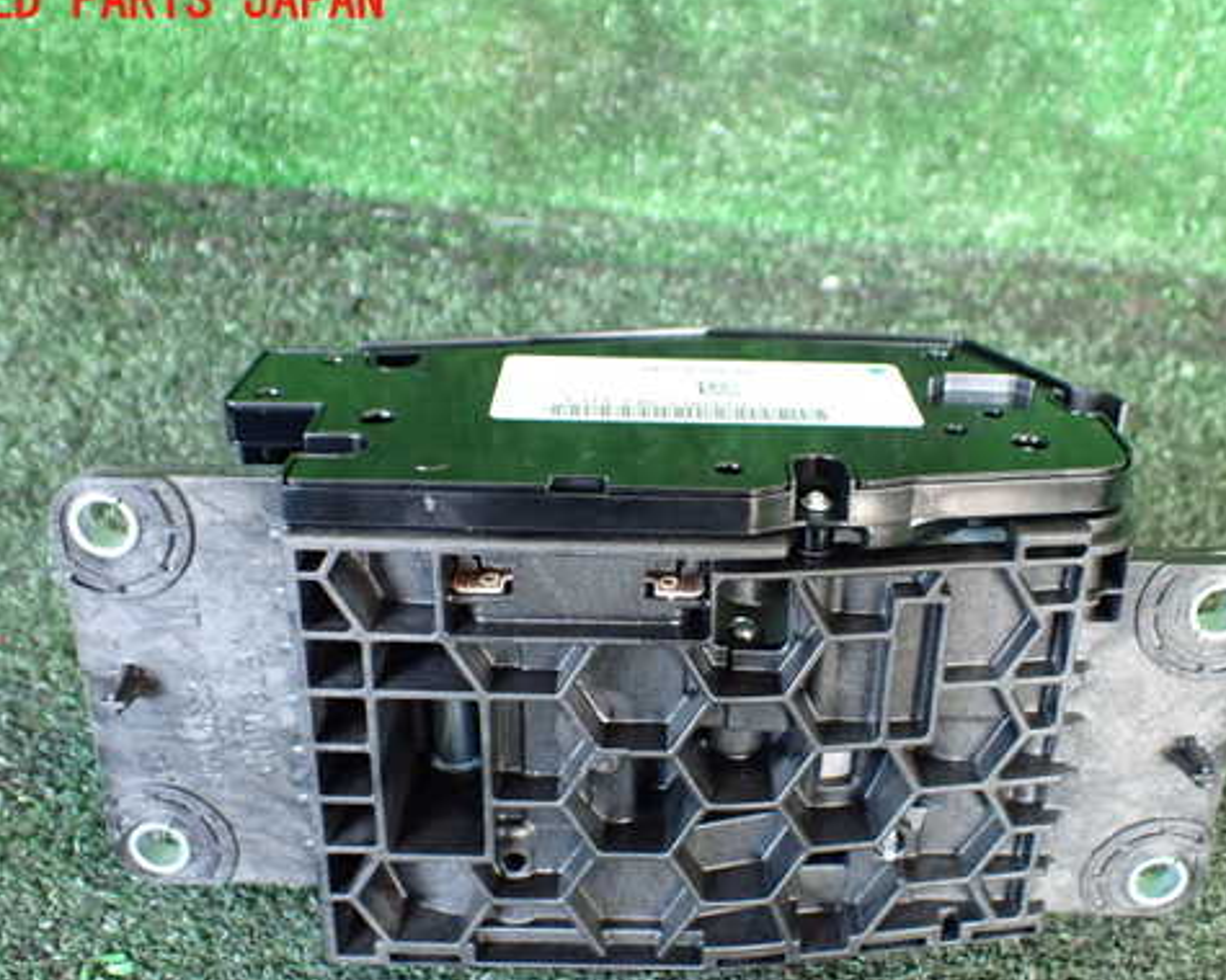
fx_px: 1343
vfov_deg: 40.1
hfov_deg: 49.0
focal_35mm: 37
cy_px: 549
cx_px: 689
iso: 640
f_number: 2.3
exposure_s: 1/125
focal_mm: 5.4
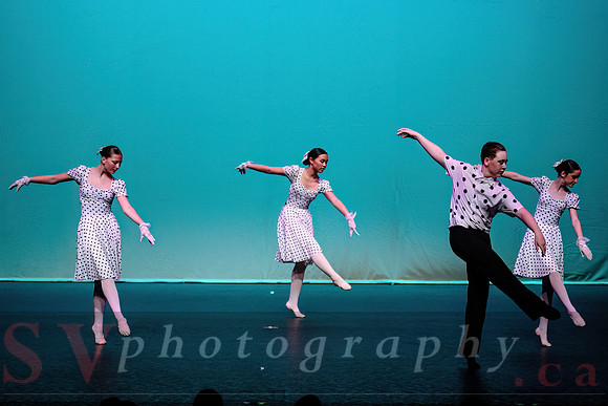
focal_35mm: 118
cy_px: 197
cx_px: 291
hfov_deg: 17.3
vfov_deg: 11.6
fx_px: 1994
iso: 1600
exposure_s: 1/800
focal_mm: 95
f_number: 2.8
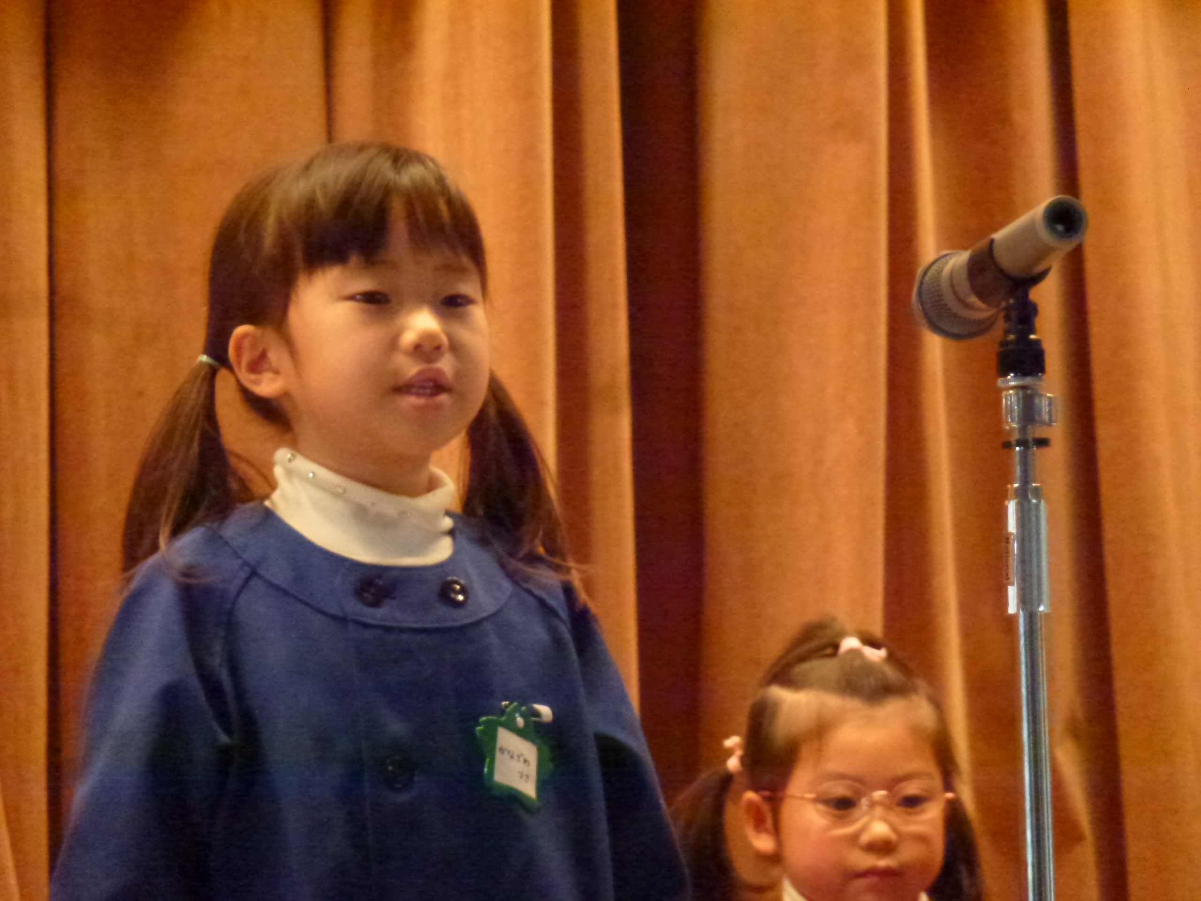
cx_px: 600
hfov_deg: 5.2
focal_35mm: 384
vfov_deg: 3.9
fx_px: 13323
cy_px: 450
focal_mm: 68.8
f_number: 5.9
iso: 1600
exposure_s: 1/30
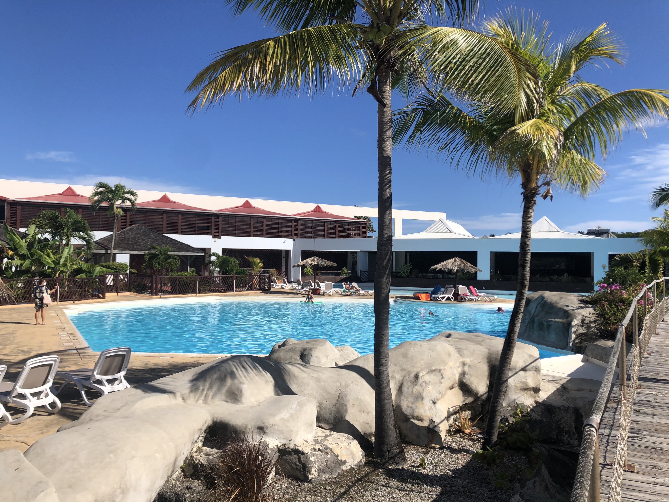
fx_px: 541
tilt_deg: +1.6
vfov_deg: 49.7
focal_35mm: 28
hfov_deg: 63.4
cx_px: 334
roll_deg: +0.0
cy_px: 251
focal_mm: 4
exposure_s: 1/3205
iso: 20
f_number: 1.8
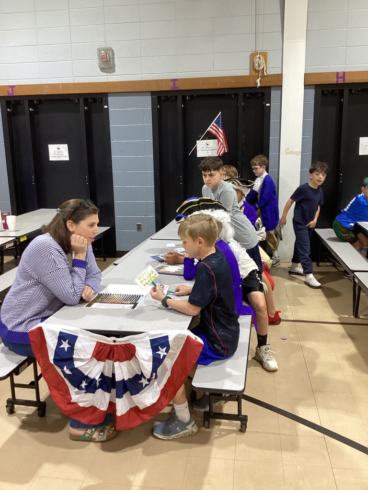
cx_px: 184
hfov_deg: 45.4
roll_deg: -0.3
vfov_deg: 58.4
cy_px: 245
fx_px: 439
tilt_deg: -11.2
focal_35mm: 31
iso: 125
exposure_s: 1/50
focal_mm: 3.3
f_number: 2.4
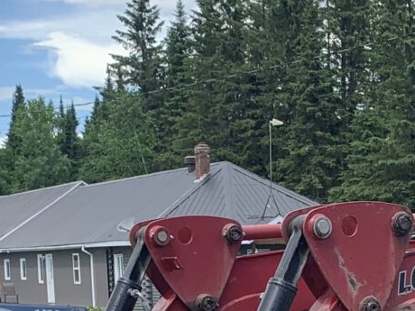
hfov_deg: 17.3
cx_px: 312
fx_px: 1355
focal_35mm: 113
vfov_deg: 12.3
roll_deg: +0.9
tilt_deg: -11.7
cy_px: 517
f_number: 1.8
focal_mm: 4.25
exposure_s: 1/796
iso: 25
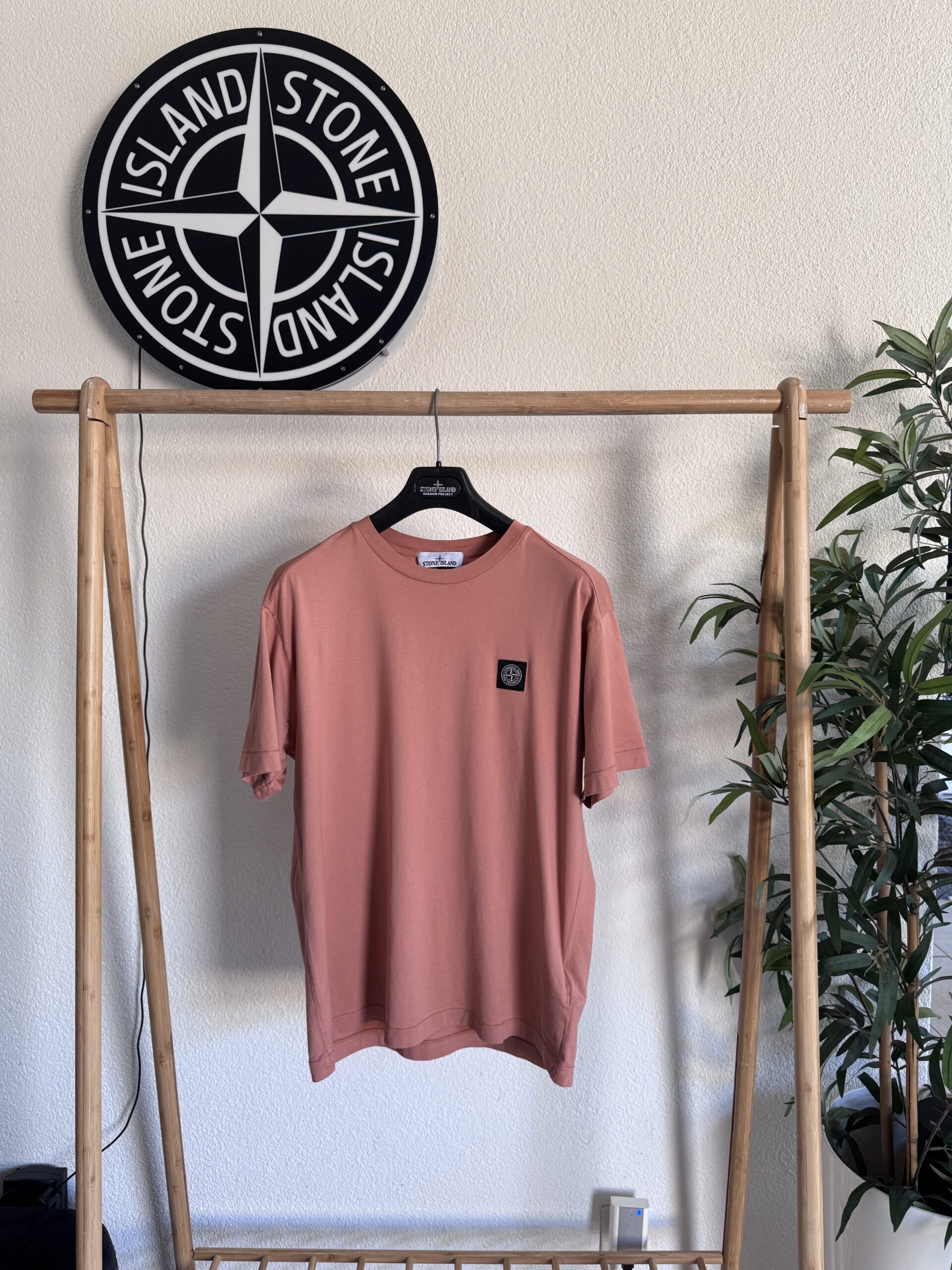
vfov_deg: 71.6
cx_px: 476
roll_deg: +0.1
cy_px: 635
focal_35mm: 24
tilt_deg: -4.7
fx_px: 880
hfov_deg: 56.8
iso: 200
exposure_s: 1/120
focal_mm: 6.76
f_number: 1.78
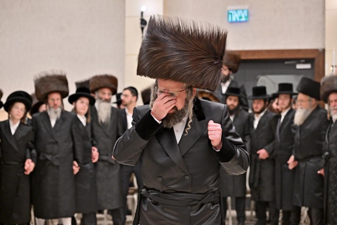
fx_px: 674
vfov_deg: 18.9
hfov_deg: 28.1
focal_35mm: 72
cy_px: 112
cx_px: 168
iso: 1250
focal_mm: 72
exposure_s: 1/250
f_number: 4
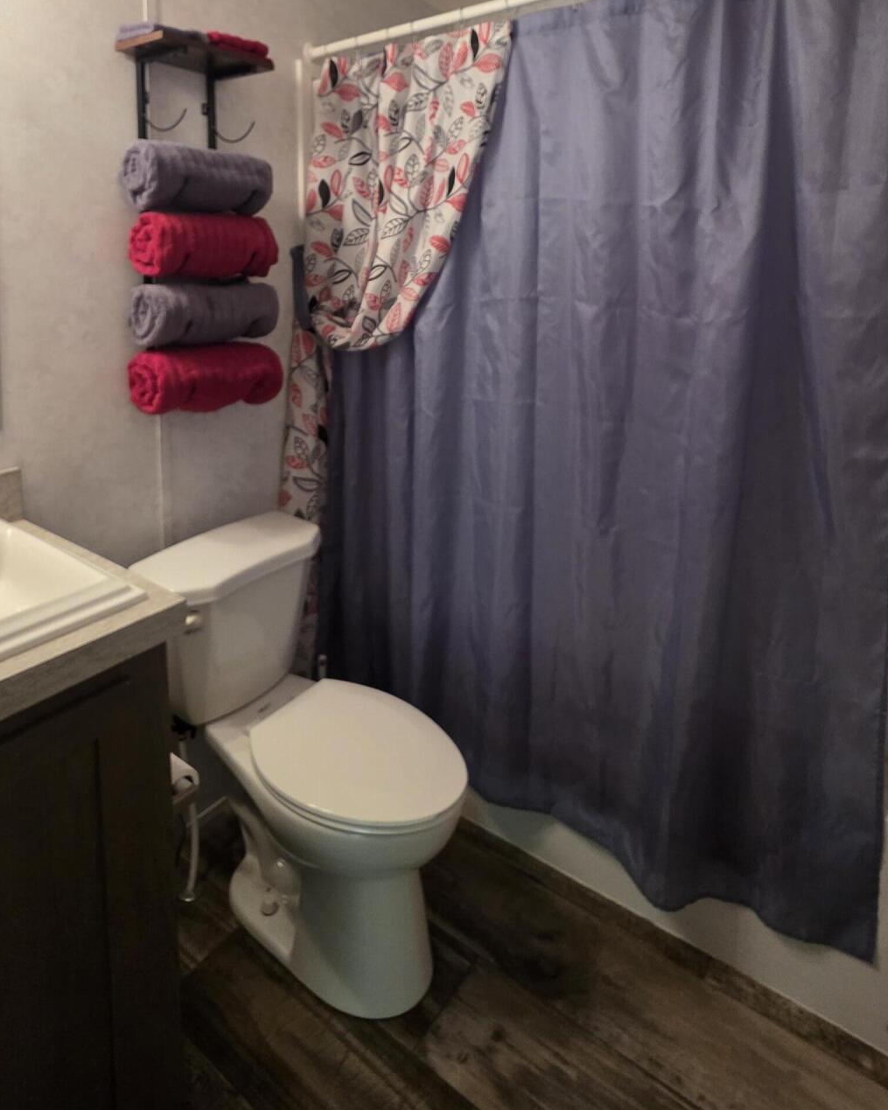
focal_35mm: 20
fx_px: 657
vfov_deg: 76.4
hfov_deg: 67.9
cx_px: 402
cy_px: 325
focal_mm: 2.2
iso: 400
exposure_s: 1/60
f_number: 1.9
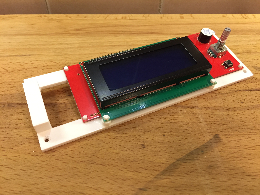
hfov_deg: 61.7
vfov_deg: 48.2
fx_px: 218
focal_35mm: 29
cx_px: 130
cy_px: 98
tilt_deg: -45.6
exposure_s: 1/33
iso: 160
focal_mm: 4.15
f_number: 2.2
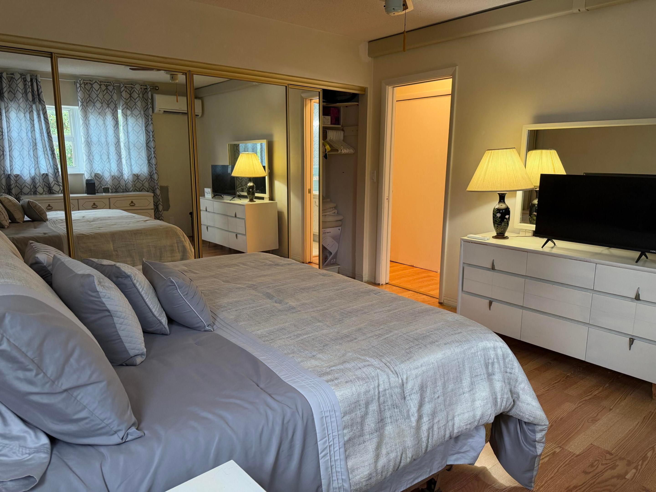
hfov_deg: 71.6
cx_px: 328
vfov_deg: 56.8
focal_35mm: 24
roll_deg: +0.0
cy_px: 246
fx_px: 455
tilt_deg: -11.2
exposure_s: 1/120
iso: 320
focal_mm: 6.76
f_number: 1.78
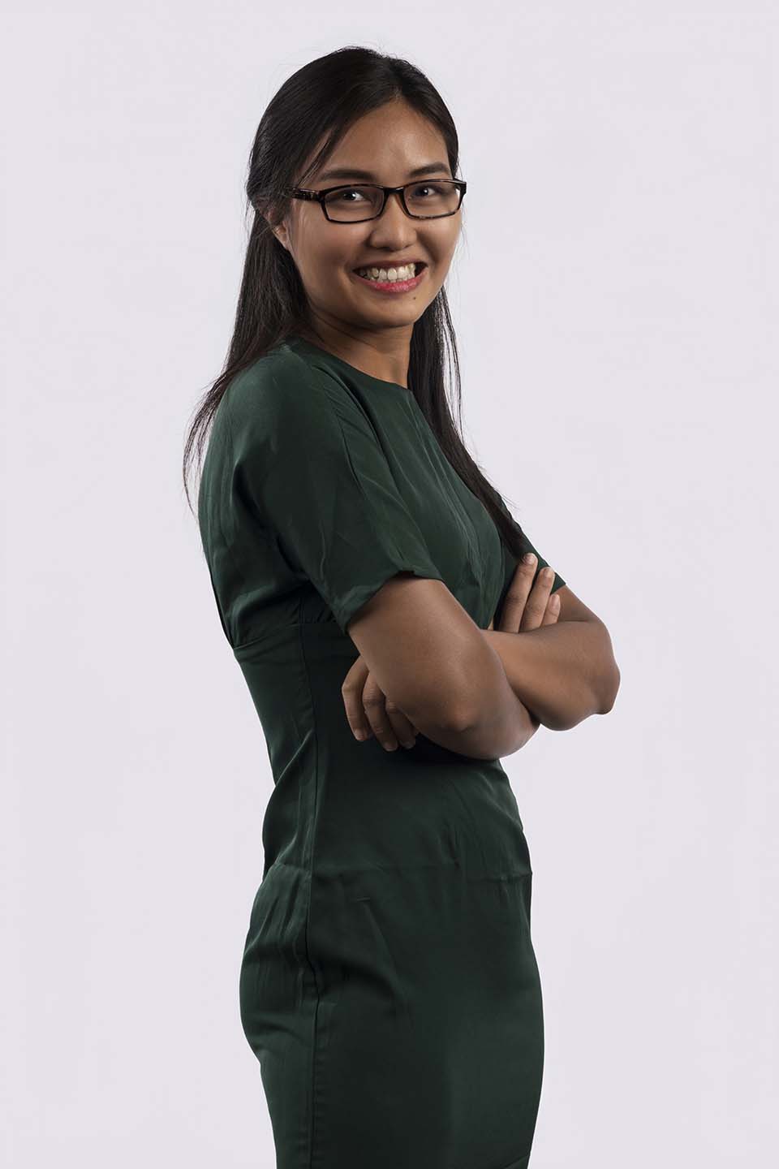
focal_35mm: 105
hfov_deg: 13.0
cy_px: 584
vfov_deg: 19.5
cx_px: 390
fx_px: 3408
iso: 100
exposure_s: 1/250
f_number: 10
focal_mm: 105
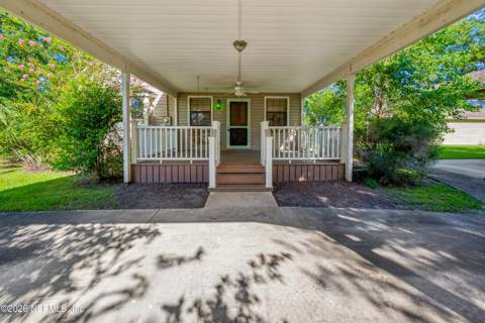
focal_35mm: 14
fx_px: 189
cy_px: 162
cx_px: 242
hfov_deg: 104.3
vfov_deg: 81.2
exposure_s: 1/500
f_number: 8
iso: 400
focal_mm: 14
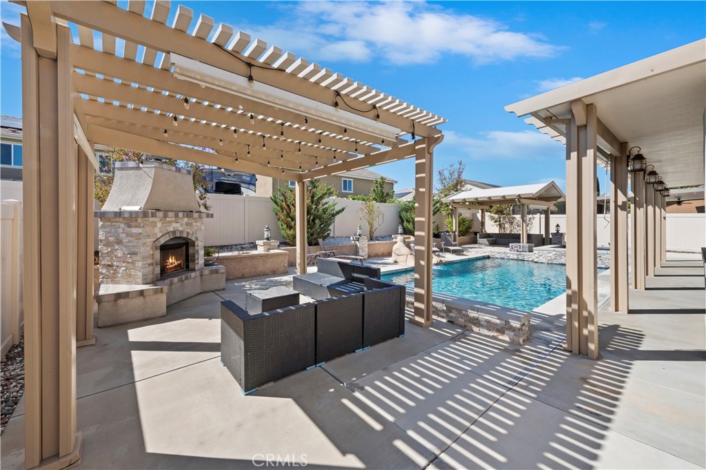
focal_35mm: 14
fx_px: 274
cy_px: 235
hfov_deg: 104.3
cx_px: 353
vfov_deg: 81.1
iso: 125
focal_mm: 14
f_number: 20
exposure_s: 1/40
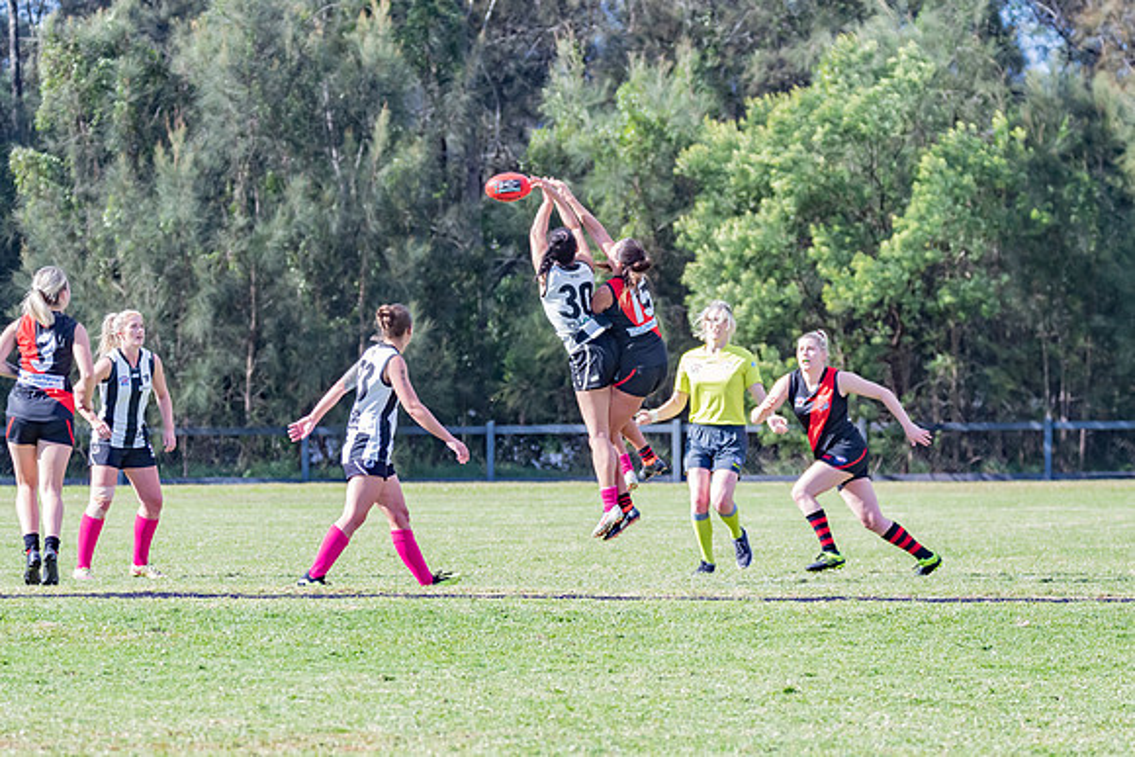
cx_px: 651
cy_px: 331
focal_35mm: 365
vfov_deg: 3.8
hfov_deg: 5.6
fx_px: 11514
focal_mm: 210
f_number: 6.3
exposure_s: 1/1250
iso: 800
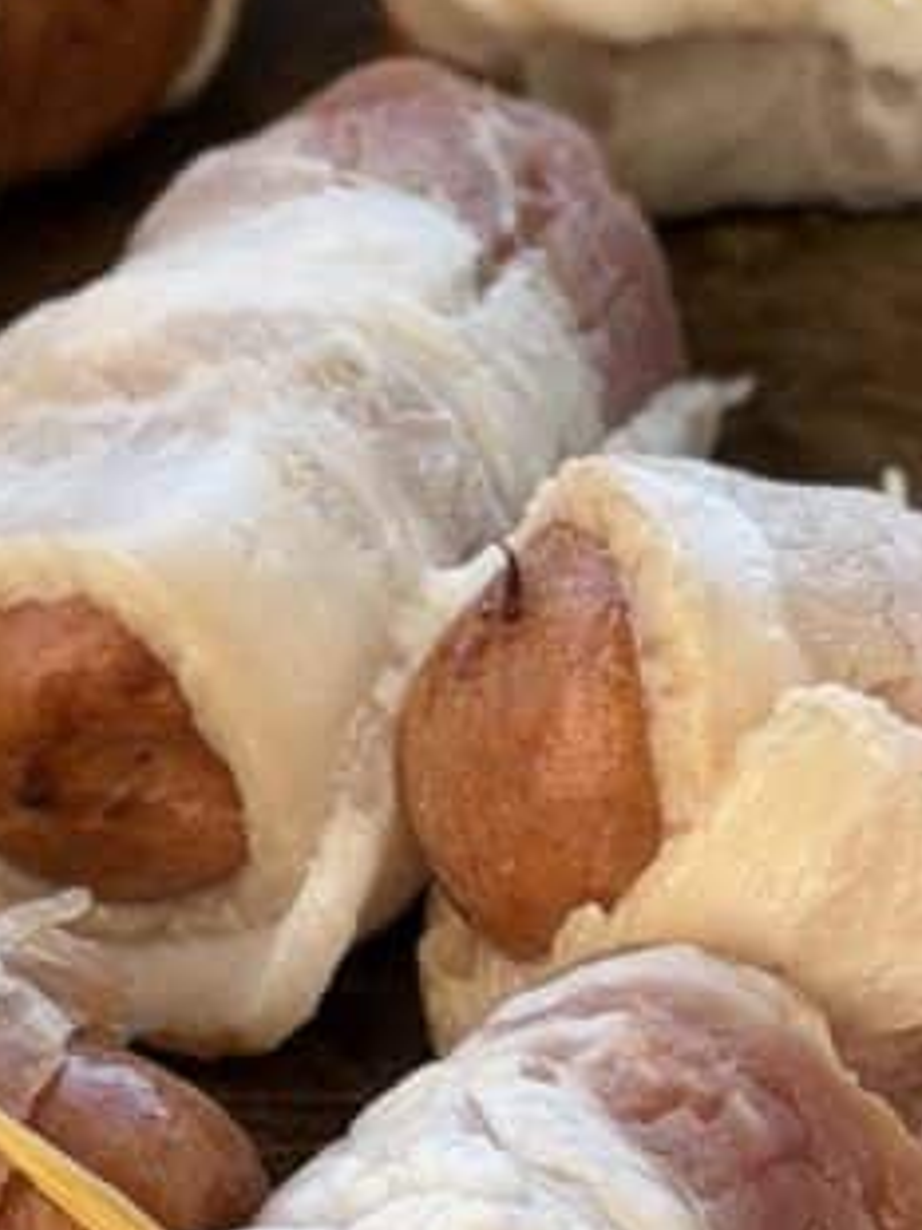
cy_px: 455
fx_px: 5615
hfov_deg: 9.3
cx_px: -214
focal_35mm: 158
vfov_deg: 12.5
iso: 64
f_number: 1.78
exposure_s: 1/553
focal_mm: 6.76
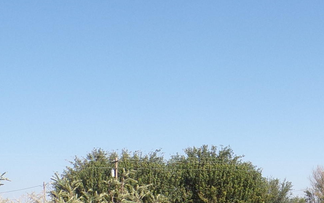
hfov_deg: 19.4
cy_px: 184
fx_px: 927
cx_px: 303
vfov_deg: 12.4
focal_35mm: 105
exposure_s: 1/450
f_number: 4.6
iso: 80
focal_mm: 5.8
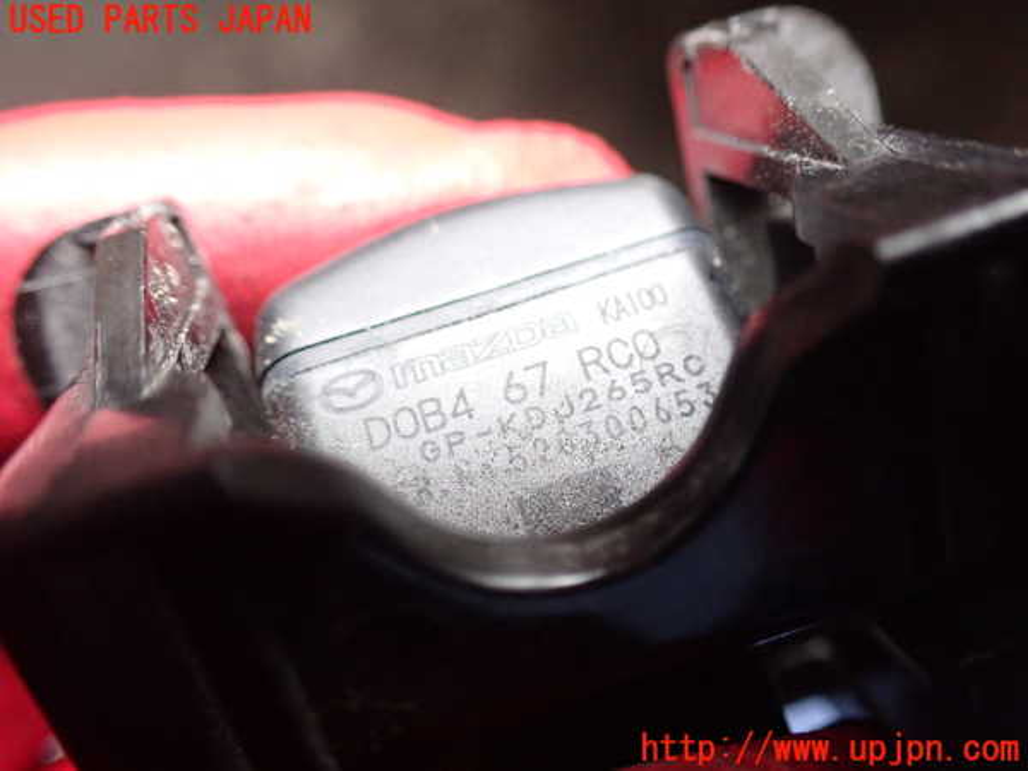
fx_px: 891
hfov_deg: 60.0
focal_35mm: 30
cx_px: 514
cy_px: 386
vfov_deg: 46.8
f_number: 2.3
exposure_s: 1/125
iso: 800
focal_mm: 5.4
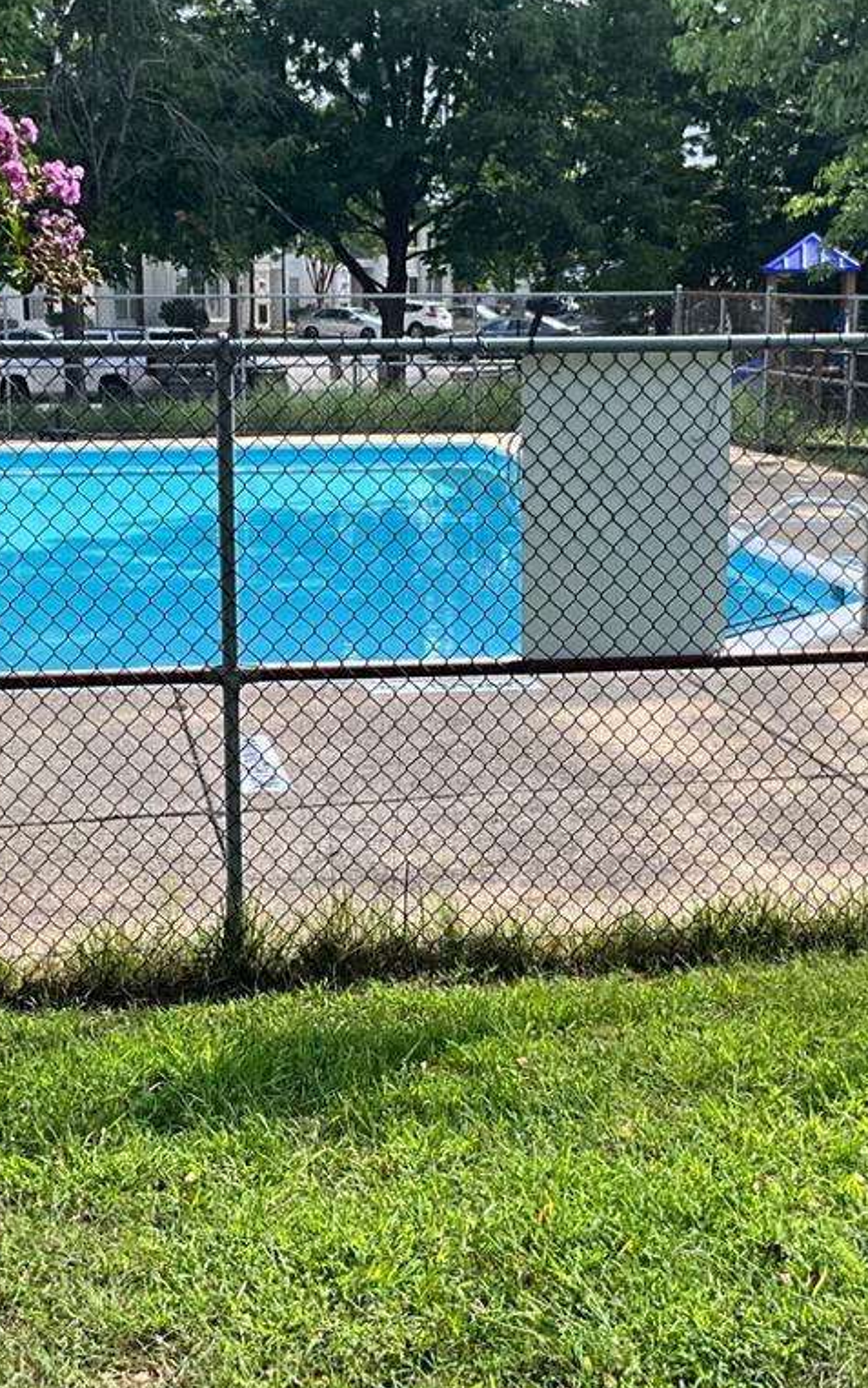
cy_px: 759
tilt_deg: -11.3
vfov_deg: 35.1
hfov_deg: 22.4
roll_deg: +0.6
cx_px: 409
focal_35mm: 58
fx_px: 2195
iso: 25
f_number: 1.8
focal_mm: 3
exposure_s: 1/770
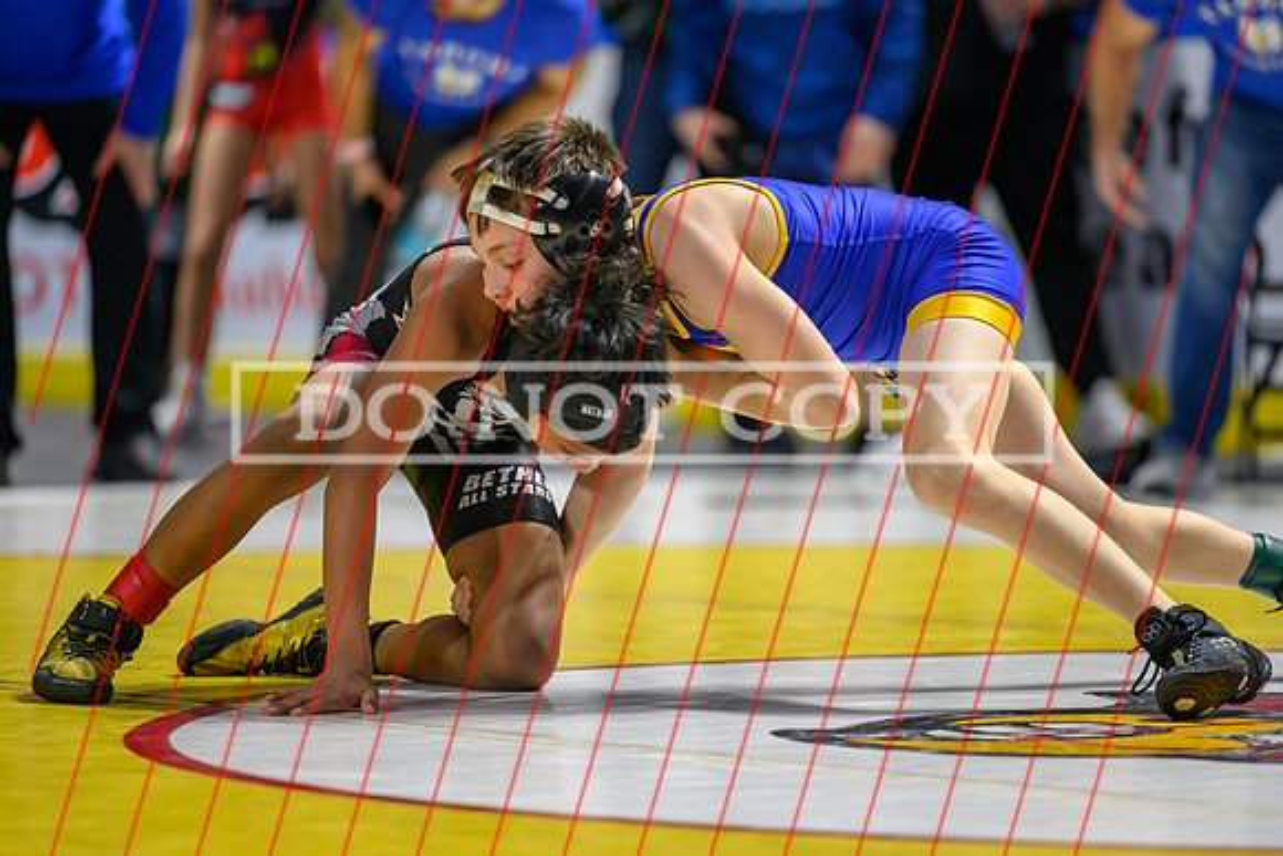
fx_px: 7568
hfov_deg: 9.7
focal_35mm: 212
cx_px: 656
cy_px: 460
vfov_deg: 6.5
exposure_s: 1/800
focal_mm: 190
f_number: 2.8
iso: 2500
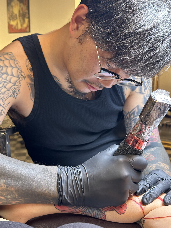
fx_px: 316
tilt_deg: -9.5
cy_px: 114
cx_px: 86
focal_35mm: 48
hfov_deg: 30.3
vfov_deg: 39.7
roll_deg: -0.6
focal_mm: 6.86
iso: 250
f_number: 1.78
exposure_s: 1/60
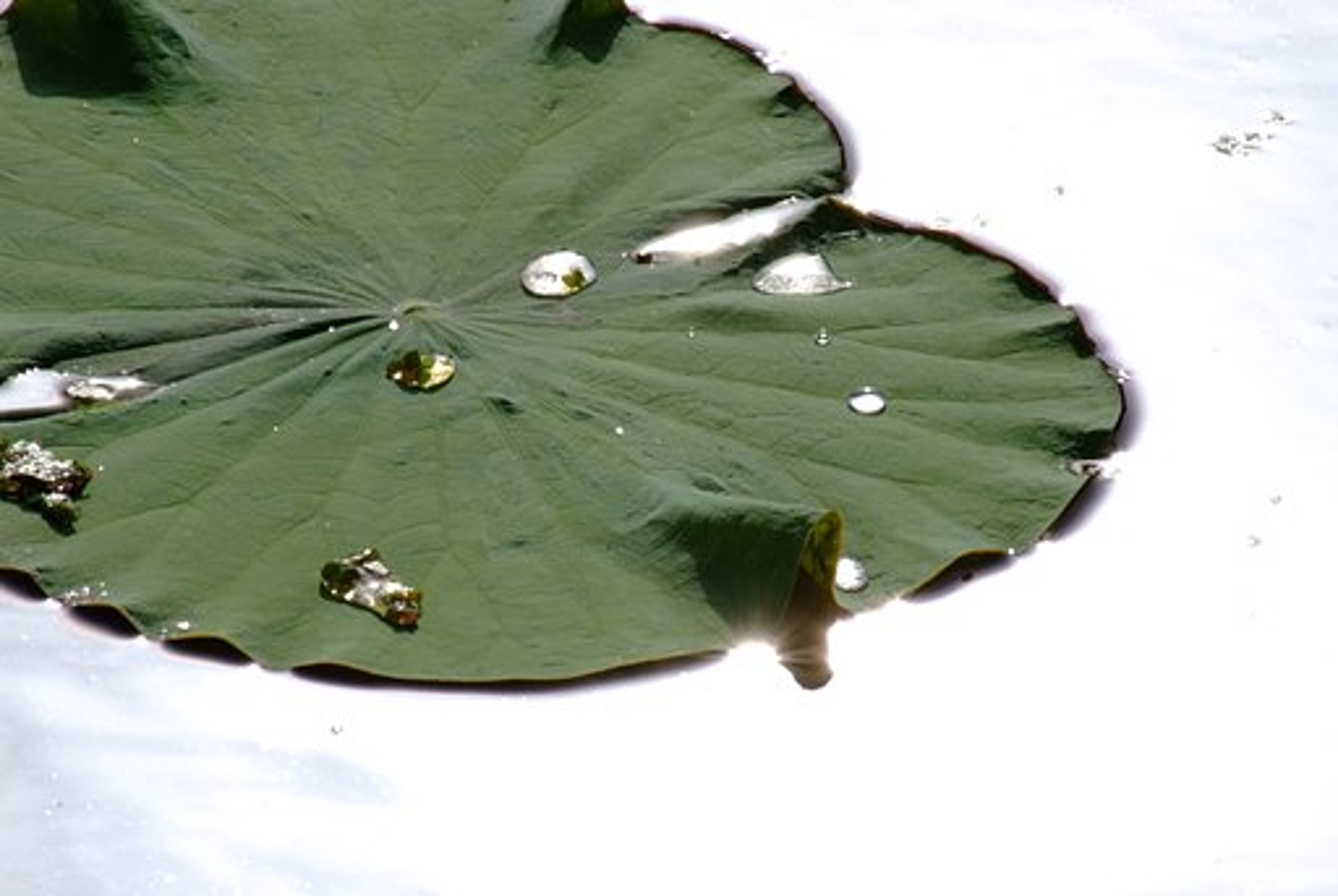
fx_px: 11166
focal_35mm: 300
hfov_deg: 6.9
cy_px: 448
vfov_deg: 4.6
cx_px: 669
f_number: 29
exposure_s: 1/30
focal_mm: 200
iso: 100
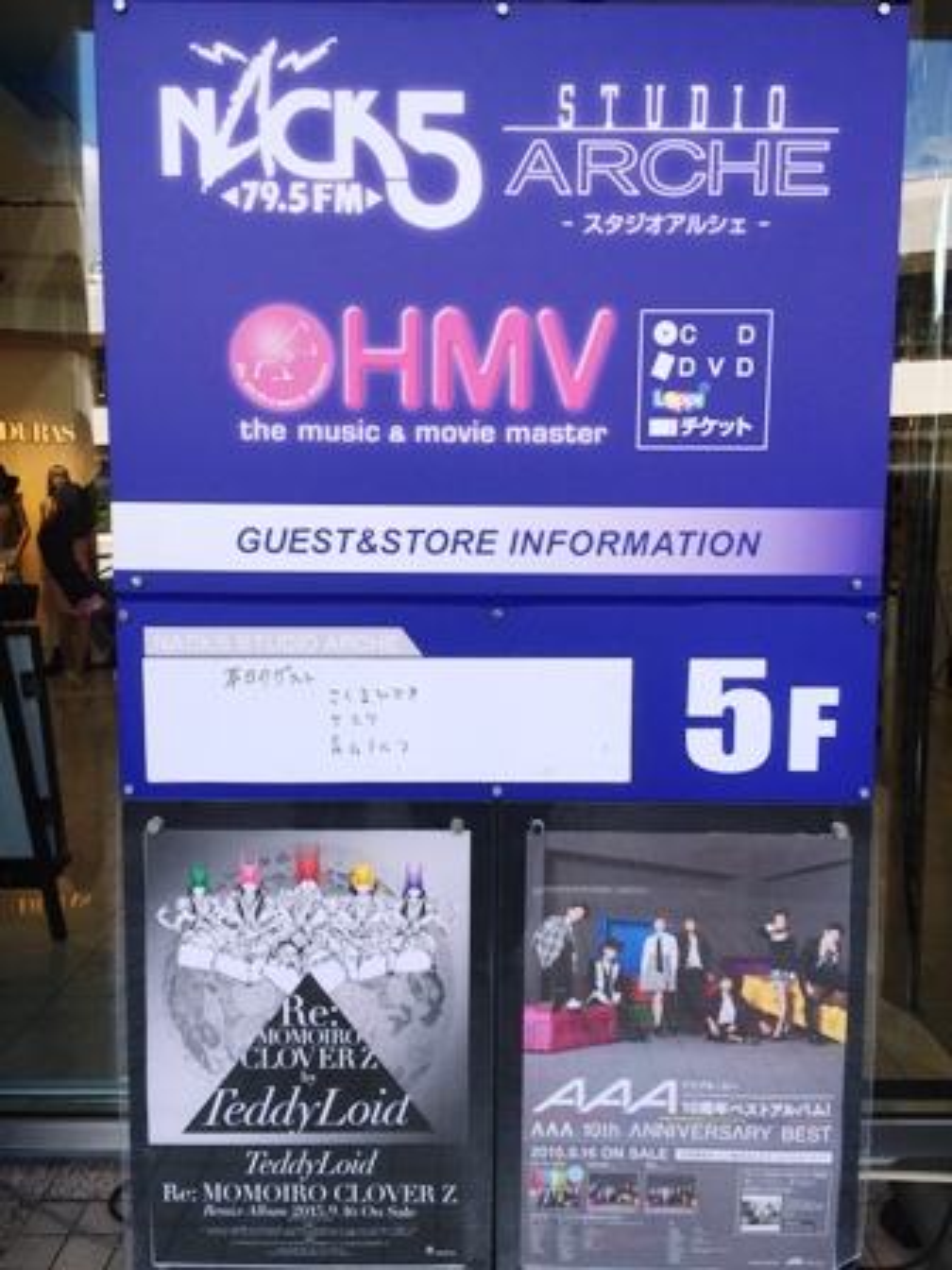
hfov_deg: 48.2
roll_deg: -0.9
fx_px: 1063
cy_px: 635
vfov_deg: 61.7
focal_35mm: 29
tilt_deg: -5.4
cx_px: 476
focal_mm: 4.15
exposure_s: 1/439
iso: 32
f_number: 2.2
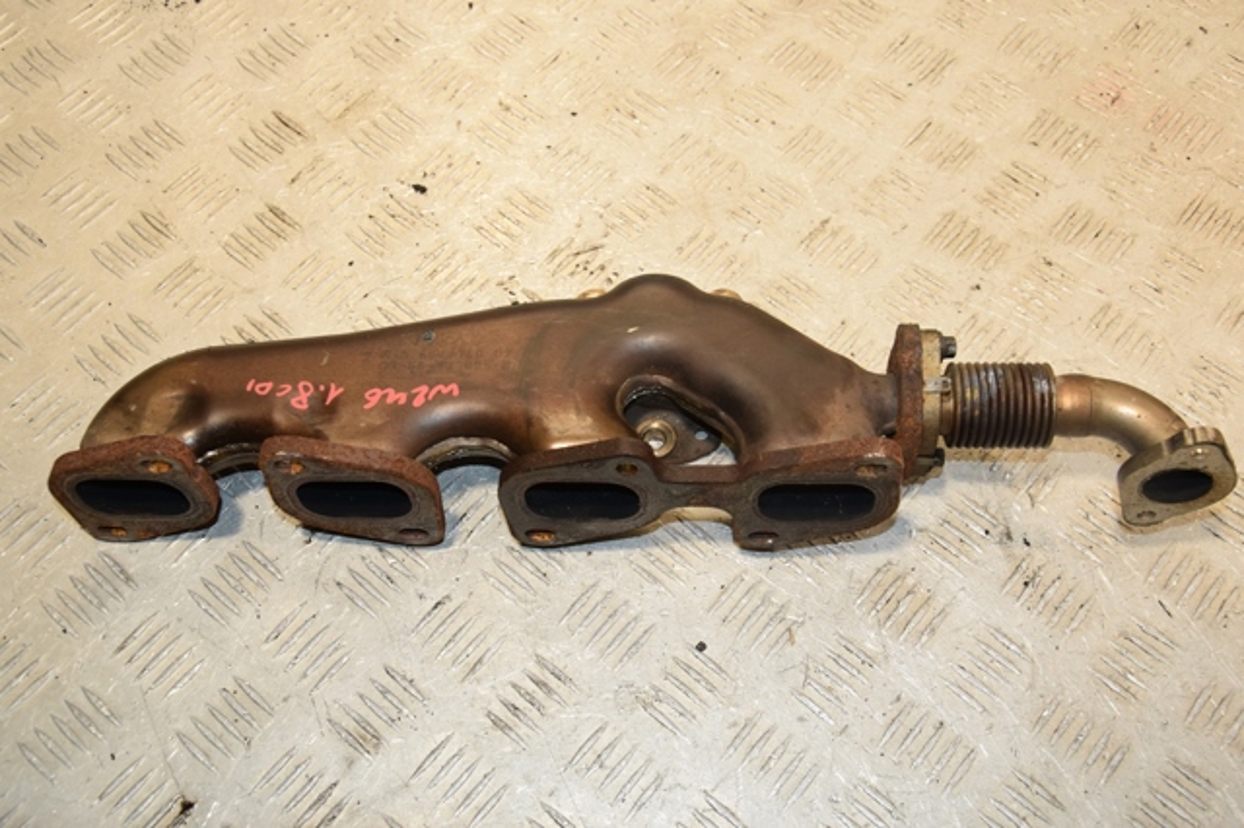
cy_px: 414
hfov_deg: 49.6
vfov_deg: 34.2
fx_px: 1347
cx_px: 622
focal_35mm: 39
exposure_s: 1/200
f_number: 6.3
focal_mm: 26
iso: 800
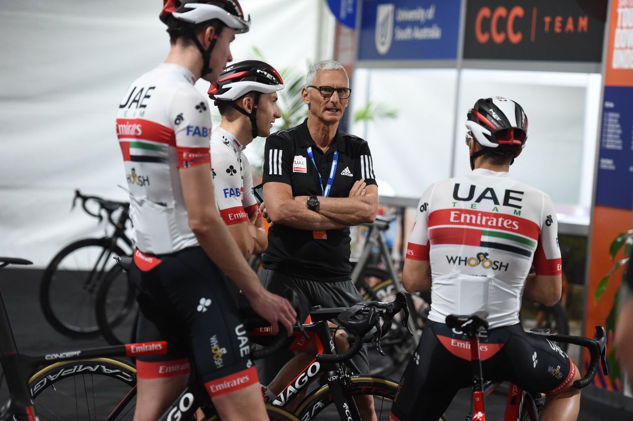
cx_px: 316
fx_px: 2196
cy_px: 210
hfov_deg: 16.4
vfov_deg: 10.9
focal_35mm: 125
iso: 5600
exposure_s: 1/400
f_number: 2.8
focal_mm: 125
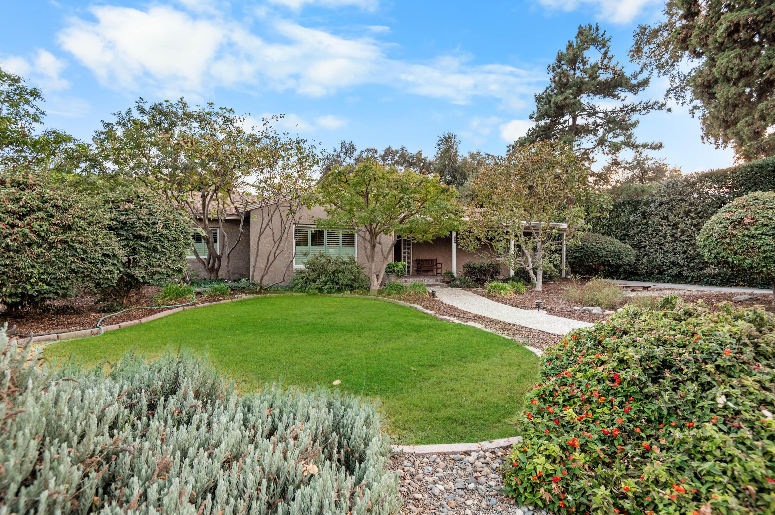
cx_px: 388
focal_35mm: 16
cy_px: 258
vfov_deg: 73.7
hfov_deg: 96.8
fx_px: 344
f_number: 4
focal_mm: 16
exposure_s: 1/125
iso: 1000
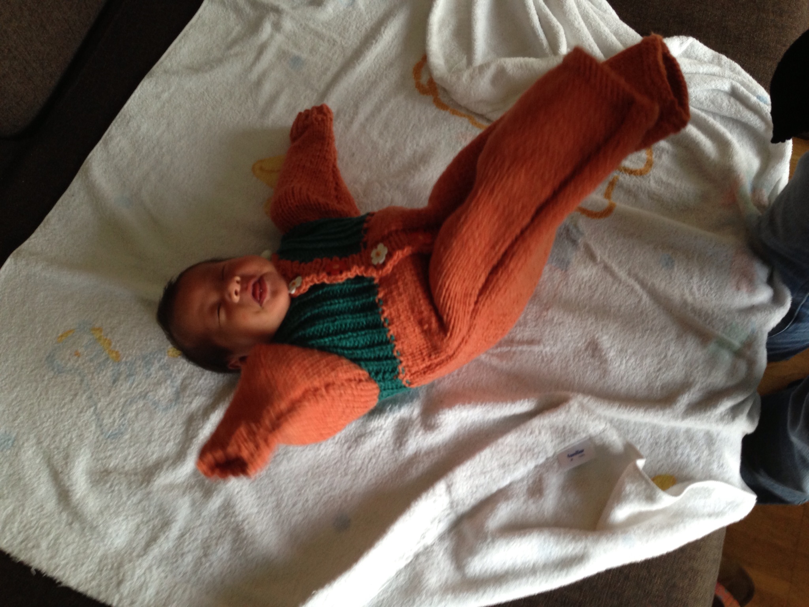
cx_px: 404
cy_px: 304
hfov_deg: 55.4
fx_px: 771
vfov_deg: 42.9
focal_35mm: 33
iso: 100
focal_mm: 4.13
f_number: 2.4
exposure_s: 1/20
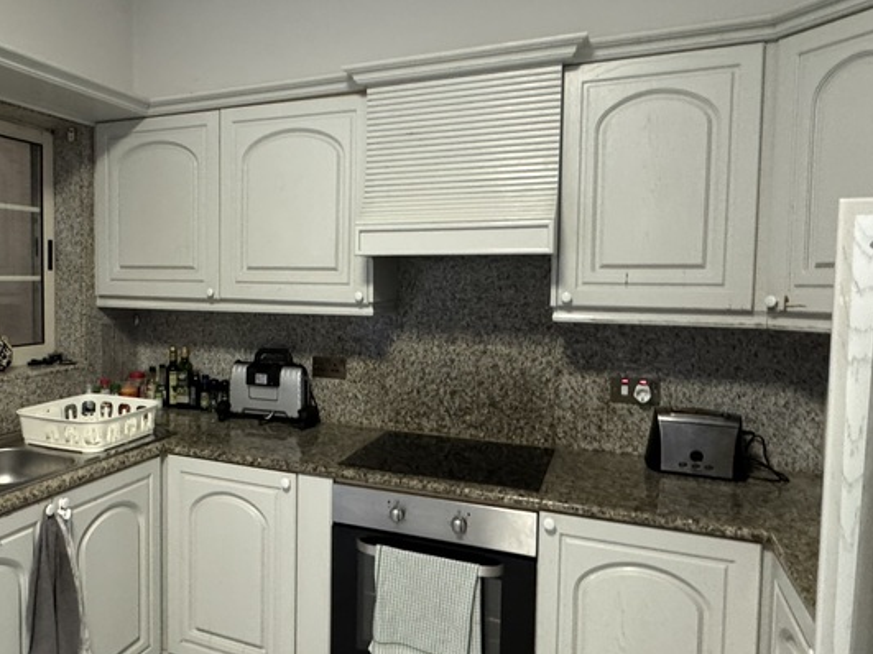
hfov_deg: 63.6
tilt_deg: -3.8
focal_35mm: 27
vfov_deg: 51.3
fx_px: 681
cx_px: 288
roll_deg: -0.5
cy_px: 315
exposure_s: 1/50
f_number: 2.2
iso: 500
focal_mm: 2.22
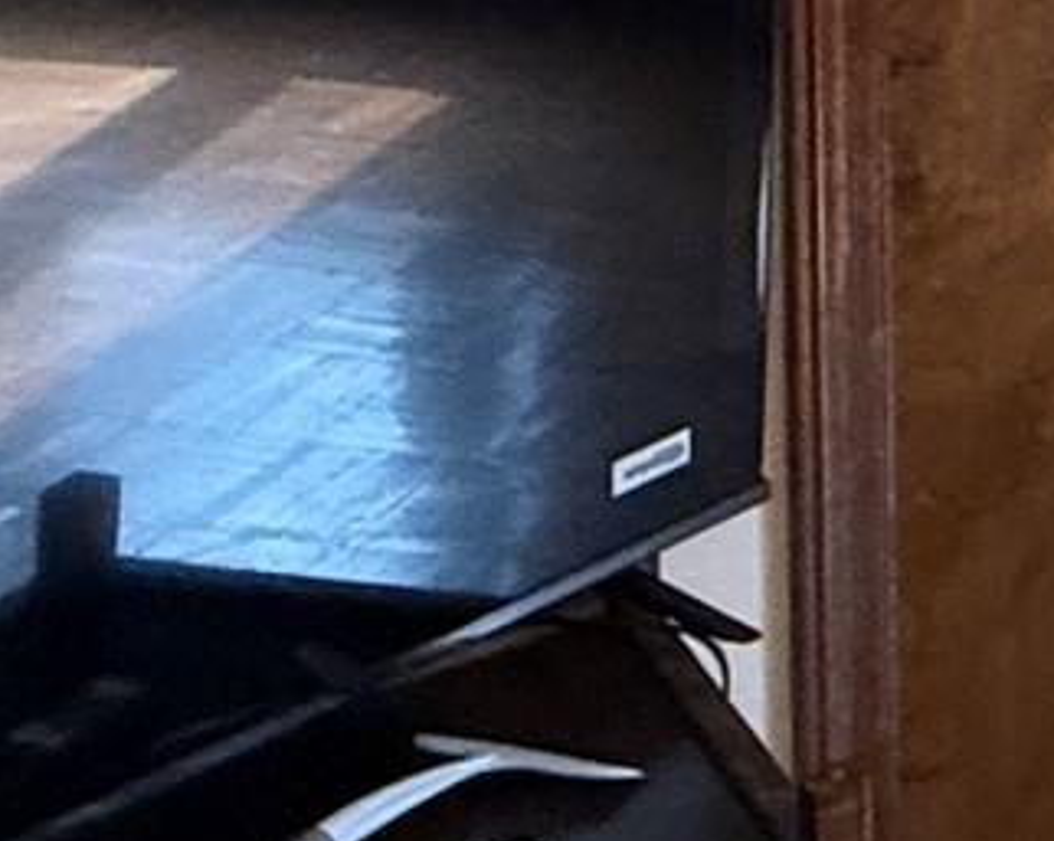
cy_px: -736
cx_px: 2717
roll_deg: -1.5
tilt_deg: -2.5
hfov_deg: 13.5
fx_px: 2711
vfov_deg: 15.0
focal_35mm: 87
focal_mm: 2.22
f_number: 2.2
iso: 500
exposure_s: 1/60
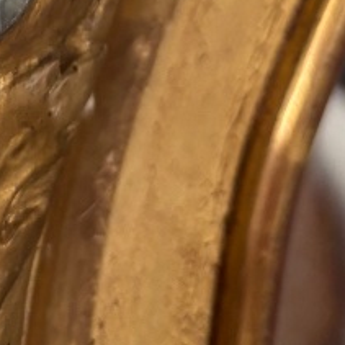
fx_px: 1477
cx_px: 149
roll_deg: -2.3
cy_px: -495
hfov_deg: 13.3
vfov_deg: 11.1
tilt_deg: -7.4
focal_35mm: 131
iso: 160
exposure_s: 1/60
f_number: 1.6
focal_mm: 5.96
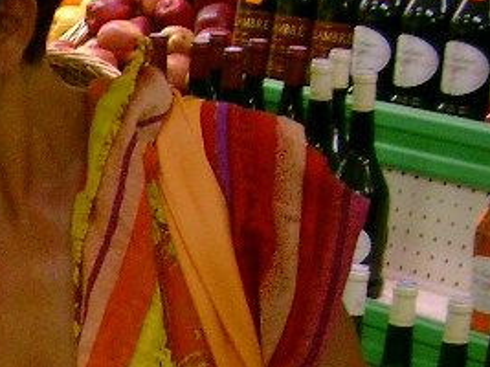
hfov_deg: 12.5
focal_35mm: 142
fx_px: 2009
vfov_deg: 10.2
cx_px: -446
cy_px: 516
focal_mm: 7.6
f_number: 2.6
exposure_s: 1/50
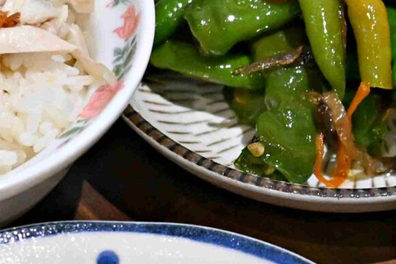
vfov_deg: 4.2
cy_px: 233
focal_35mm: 329
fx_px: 3618
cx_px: 424
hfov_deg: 6.2
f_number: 3.2
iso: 2500
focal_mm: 50
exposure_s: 1/200
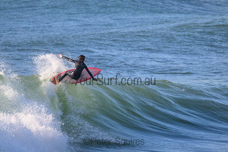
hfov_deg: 2.6
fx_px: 5068
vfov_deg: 1.7
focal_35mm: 800
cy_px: 76
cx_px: 114
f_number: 11
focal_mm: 800
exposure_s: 1/2000
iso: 2800
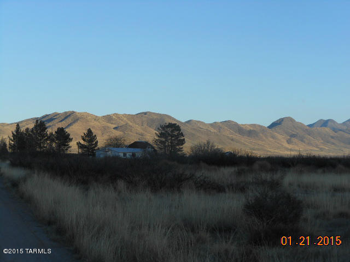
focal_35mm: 87
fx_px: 880
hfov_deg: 22.5
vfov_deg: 17.0
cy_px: 131
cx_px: 175
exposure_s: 1/400
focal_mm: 15.6
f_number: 5.3
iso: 80
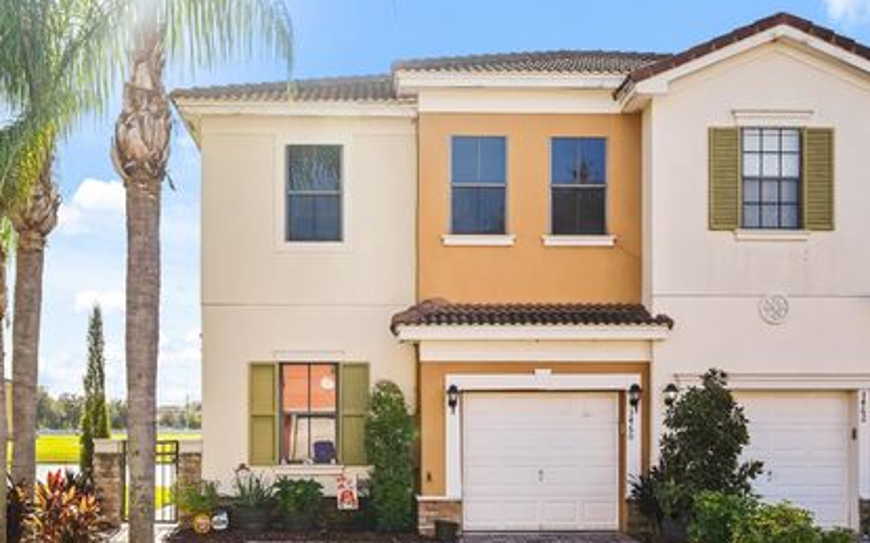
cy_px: 297
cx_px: 392
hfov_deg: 46.2
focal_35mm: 43
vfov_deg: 29.8
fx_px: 1019
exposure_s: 1/250
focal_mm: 35
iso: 250
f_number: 7.1
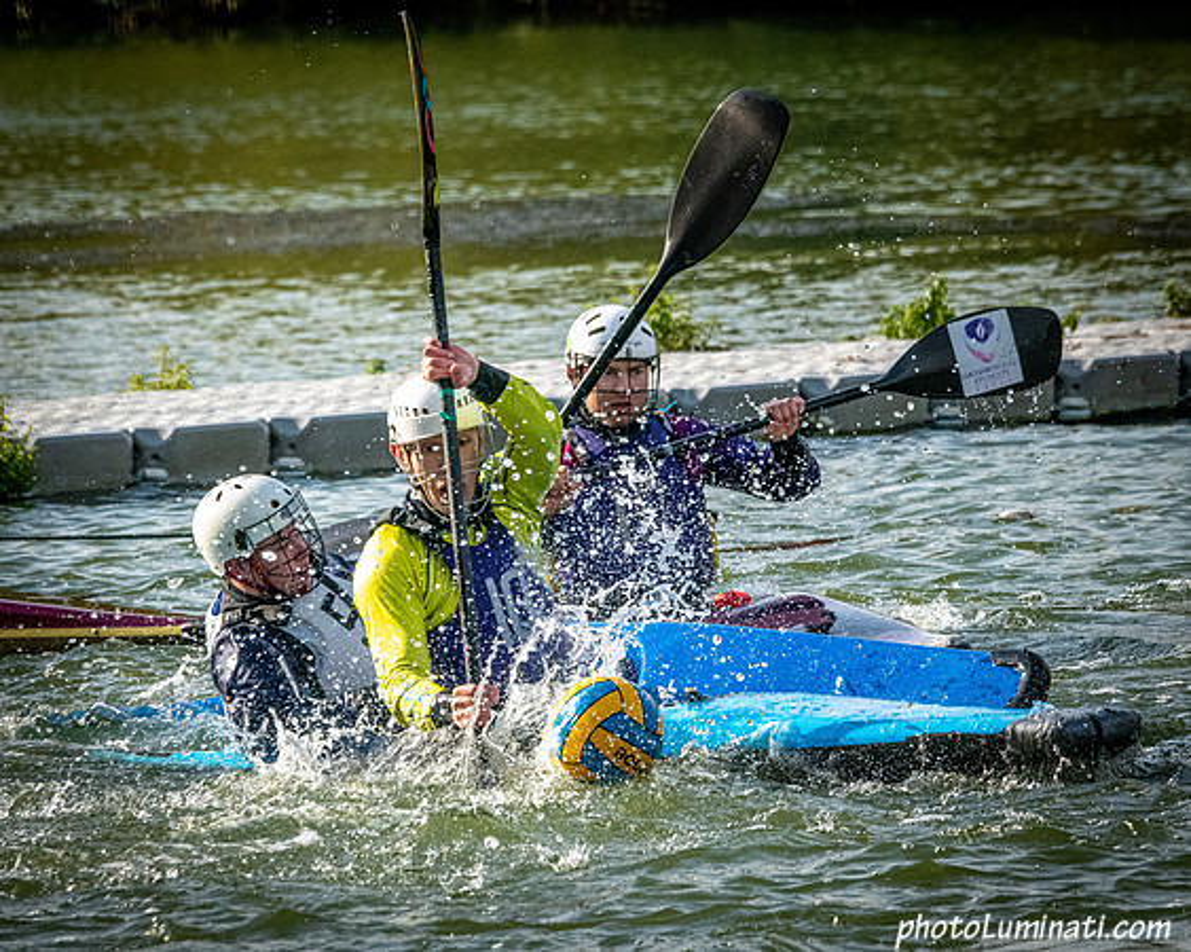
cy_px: 560
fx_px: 15408
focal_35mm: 437
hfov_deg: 4.4
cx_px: 606
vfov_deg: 3.5
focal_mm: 330
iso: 2500
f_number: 10
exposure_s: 1/3200
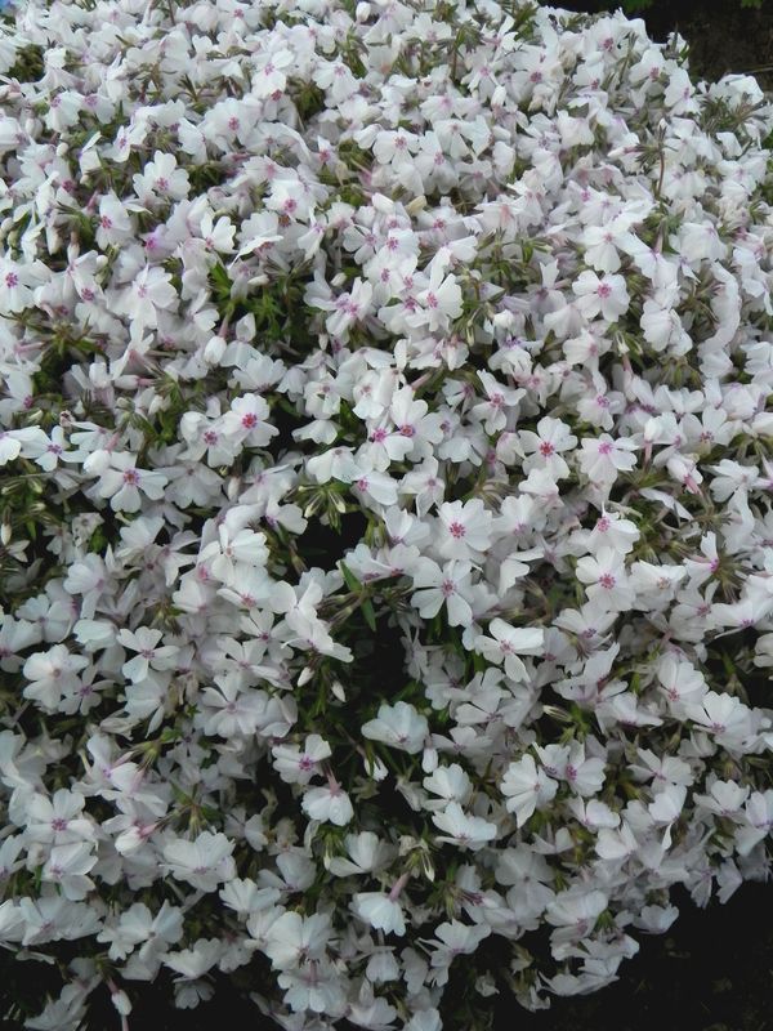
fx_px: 863
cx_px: 386
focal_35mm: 29
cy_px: 516
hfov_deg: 48.2
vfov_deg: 61.7
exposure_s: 1/160
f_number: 8
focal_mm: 5.2
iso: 200
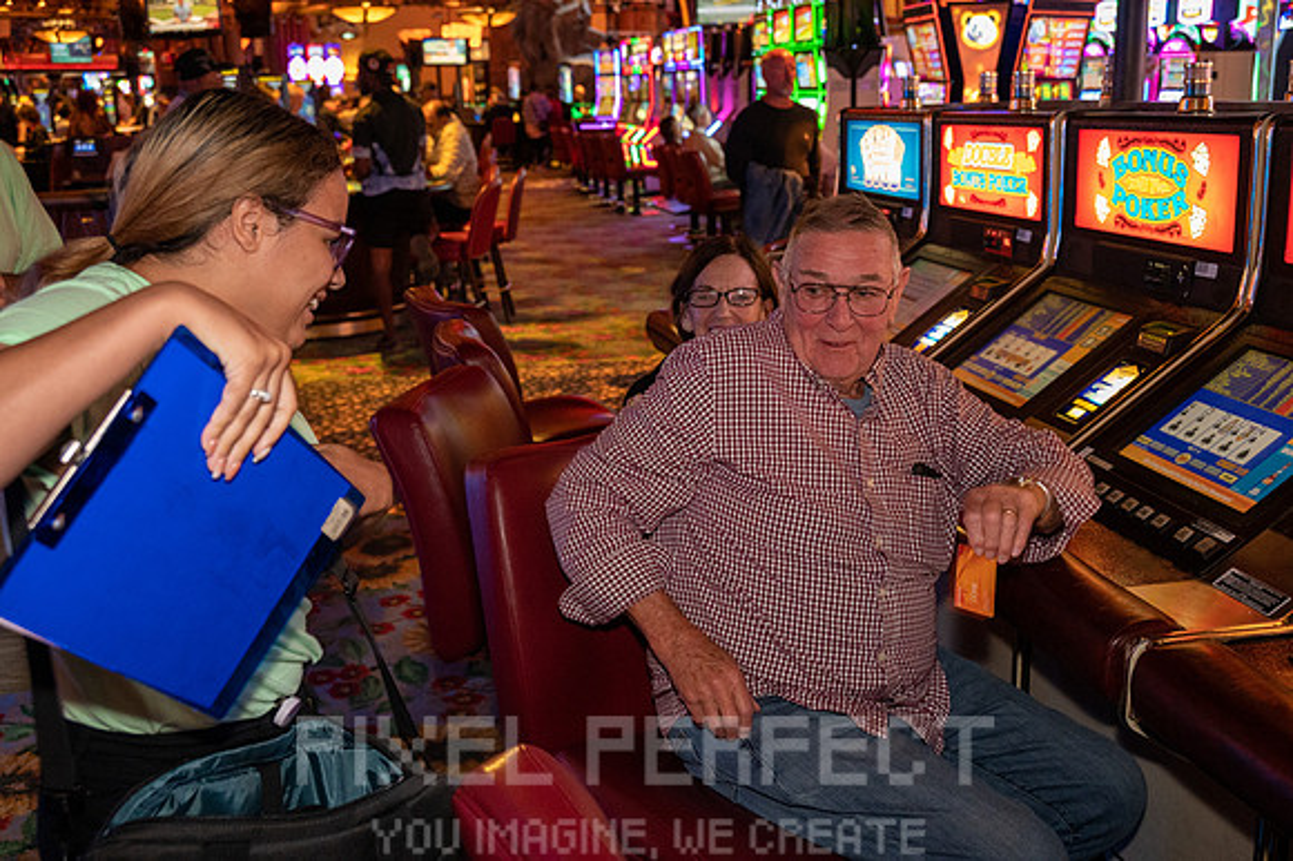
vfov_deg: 35.9
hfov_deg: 51.9
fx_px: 1328
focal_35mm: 37
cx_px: 646
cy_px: 430
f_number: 5
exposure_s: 1/60
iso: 6400
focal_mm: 37
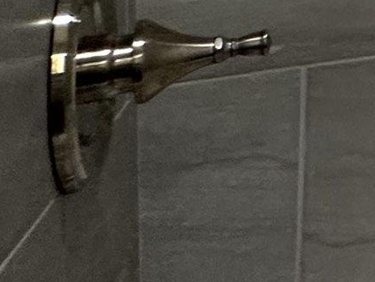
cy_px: -284
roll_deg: +0.8
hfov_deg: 9.8
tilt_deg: +2.9
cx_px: 1288
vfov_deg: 12.9
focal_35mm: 100
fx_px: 1084
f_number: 2.2
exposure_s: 1/60
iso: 200
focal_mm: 2.22
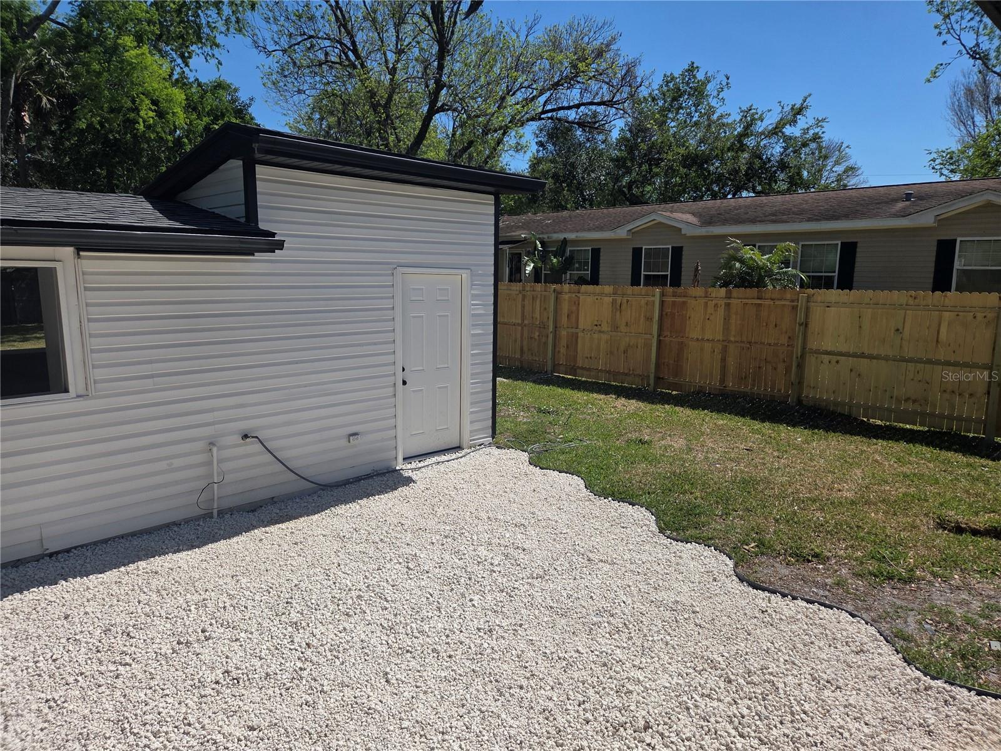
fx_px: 665
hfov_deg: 73.9
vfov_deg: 58.9
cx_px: 500
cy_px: 376
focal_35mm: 23
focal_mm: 5.4
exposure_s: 1/7328
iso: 80
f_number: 1.8
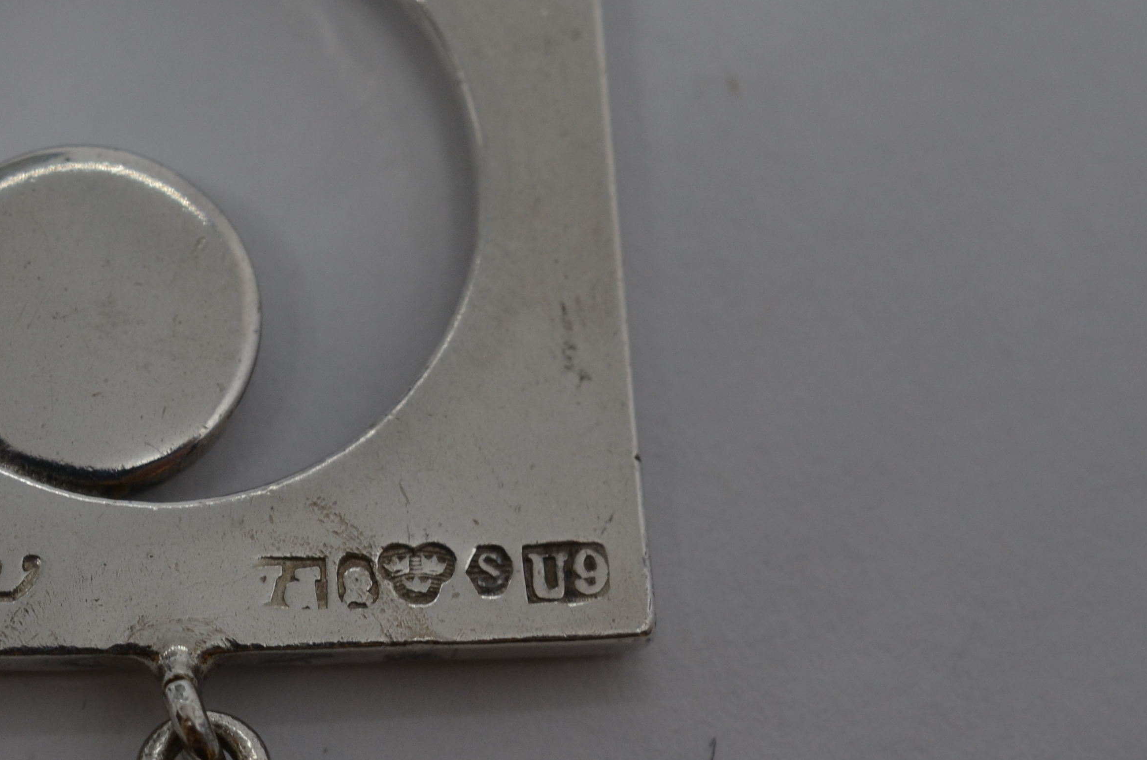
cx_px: 298
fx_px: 4038
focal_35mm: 127
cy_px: 447
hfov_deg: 16.1
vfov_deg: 10.7
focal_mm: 40
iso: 280
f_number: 8
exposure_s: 1/60
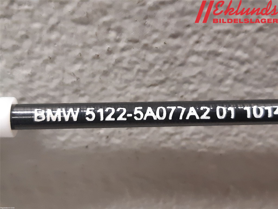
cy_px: 104
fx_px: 209
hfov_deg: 67.3
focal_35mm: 26
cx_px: 139
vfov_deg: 53.1
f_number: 1.7
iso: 320
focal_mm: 3.93
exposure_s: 1/50
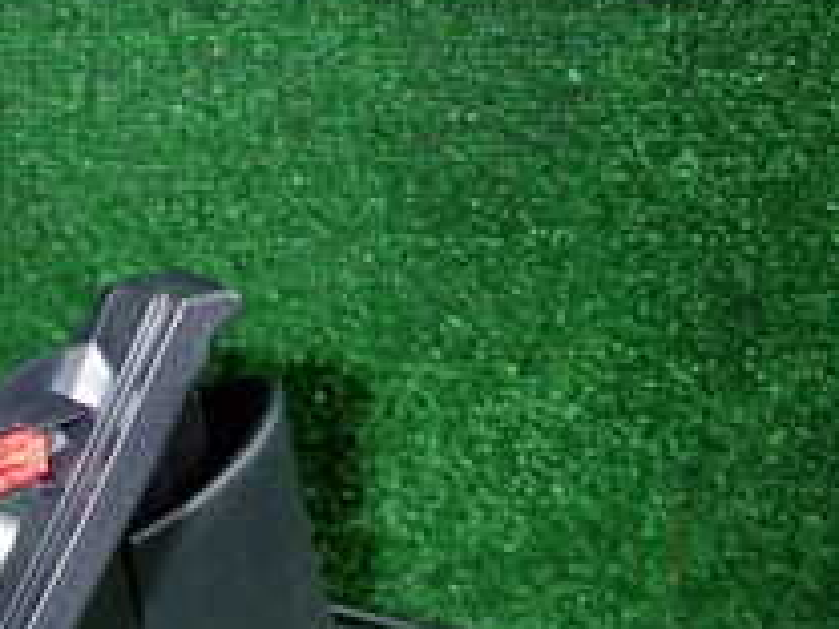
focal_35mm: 72
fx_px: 1745
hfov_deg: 24.1
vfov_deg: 19.0
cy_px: 814
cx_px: -222
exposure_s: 1/30
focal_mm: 4.5
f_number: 5.6
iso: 500
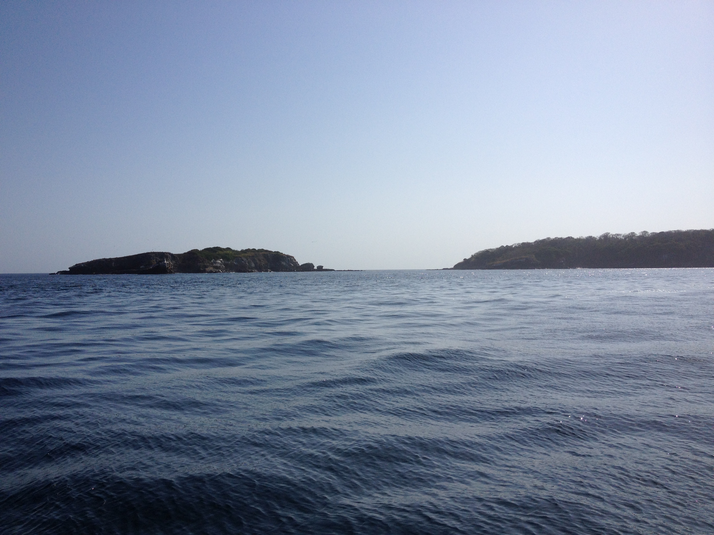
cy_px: 268
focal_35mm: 35
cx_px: 357
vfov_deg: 40.7
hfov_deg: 52.6
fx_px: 722
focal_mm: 4.28
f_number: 2.4
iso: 50
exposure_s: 1/6135
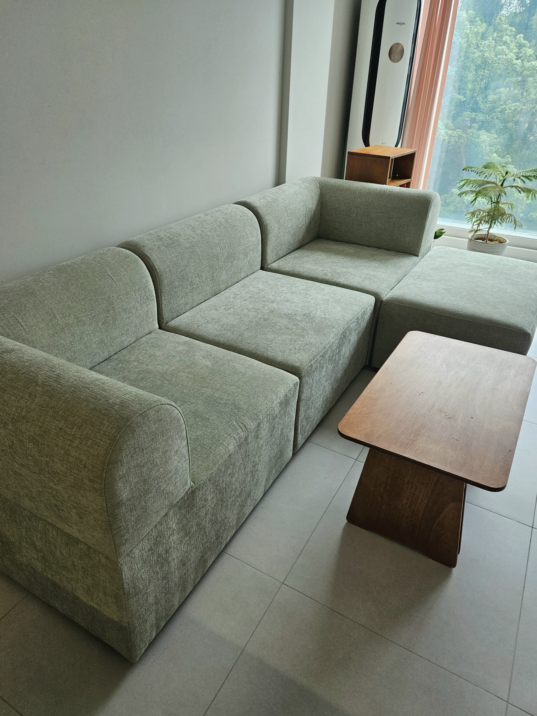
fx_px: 476
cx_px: 268
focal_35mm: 23
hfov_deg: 58.9
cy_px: 358
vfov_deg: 73.9
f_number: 1.8
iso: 64
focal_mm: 5.4
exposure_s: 1/120
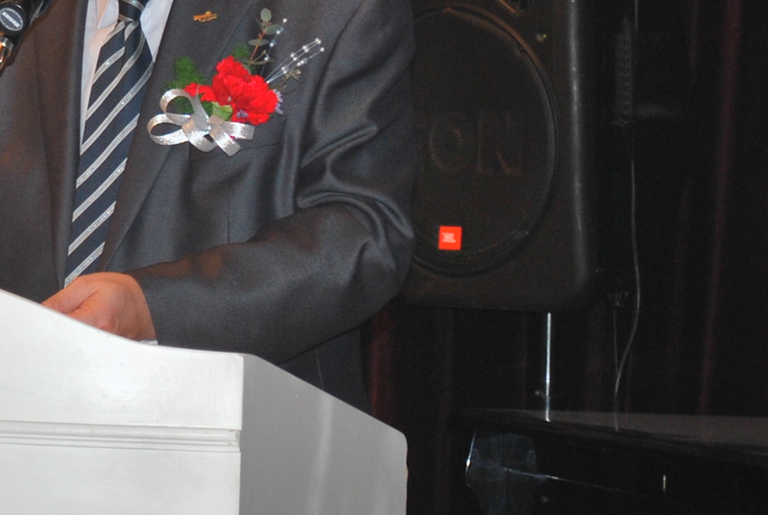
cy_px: -113
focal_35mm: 193
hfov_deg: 10.5
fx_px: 4134
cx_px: -60
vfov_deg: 7.1
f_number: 5.3
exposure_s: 1/60
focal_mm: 45
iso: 200
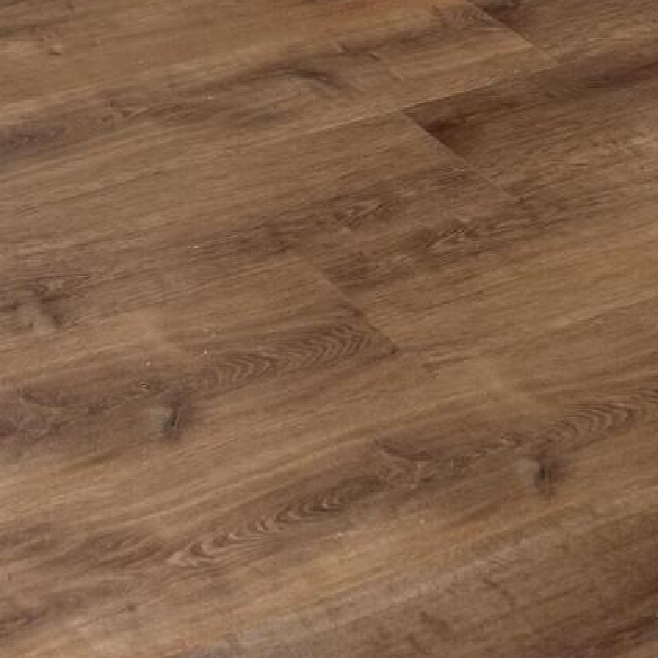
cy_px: -887
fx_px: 2172
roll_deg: -0.9
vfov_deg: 13.2
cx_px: 34
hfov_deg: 16.9
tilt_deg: -4.3
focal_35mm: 101
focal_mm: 6.76
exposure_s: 1/120
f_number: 1.78
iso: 125
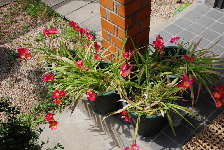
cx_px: 112
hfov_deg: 43.5
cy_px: 75
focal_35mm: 45
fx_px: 280
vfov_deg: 30.0
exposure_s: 1/500
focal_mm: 30
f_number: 11
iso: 800
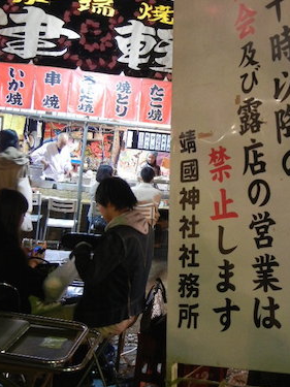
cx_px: 227
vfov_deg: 39.5
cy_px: 153
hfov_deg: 29.6
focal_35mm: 48
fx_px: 536
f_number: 3.5
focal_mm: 5.4
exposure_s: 1/5.2
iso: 400
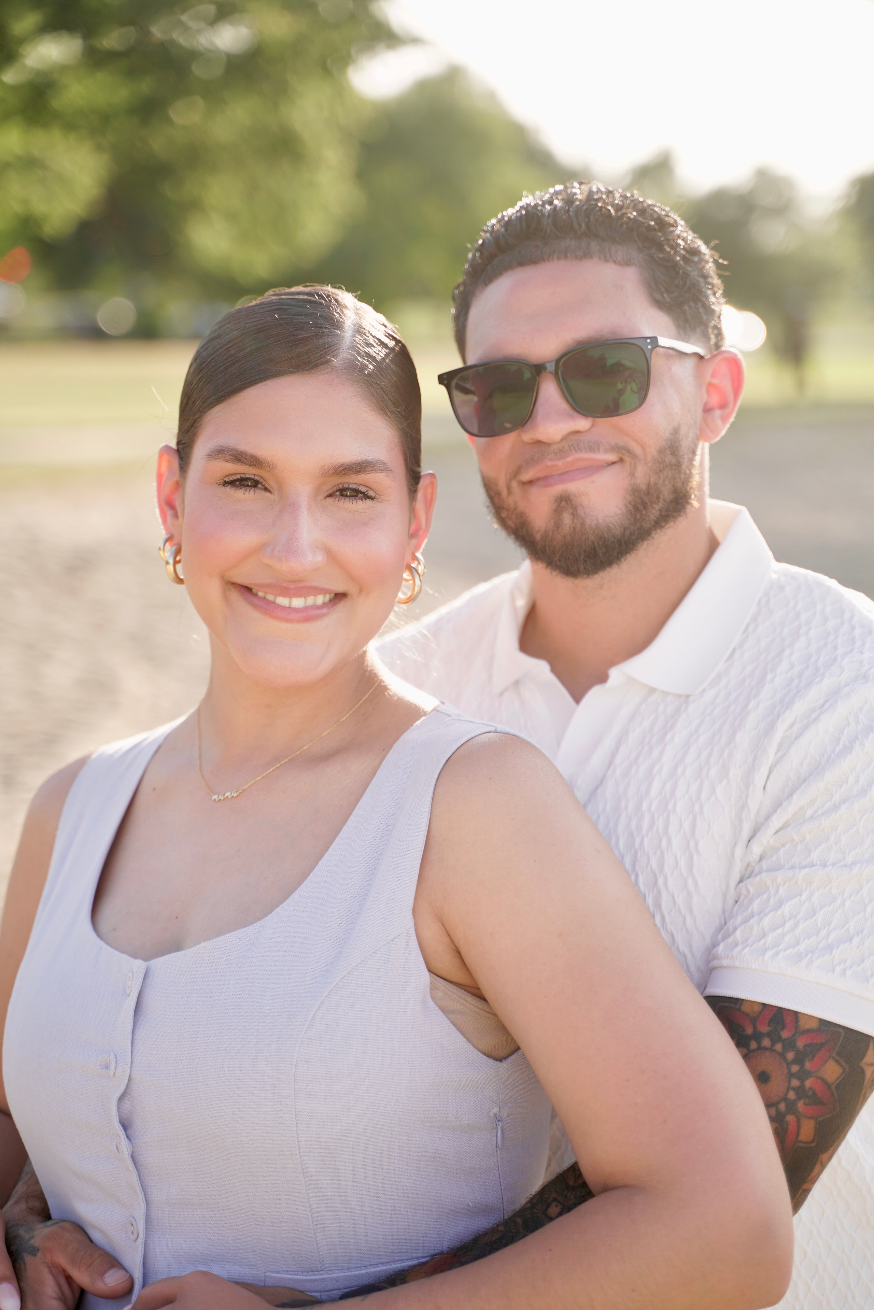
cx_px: 437
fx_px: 2730
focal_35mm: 75
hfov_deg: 18.2
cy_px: 655
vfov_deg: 27.0
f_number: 2.8
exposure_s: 1/400
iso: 100
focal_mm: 75
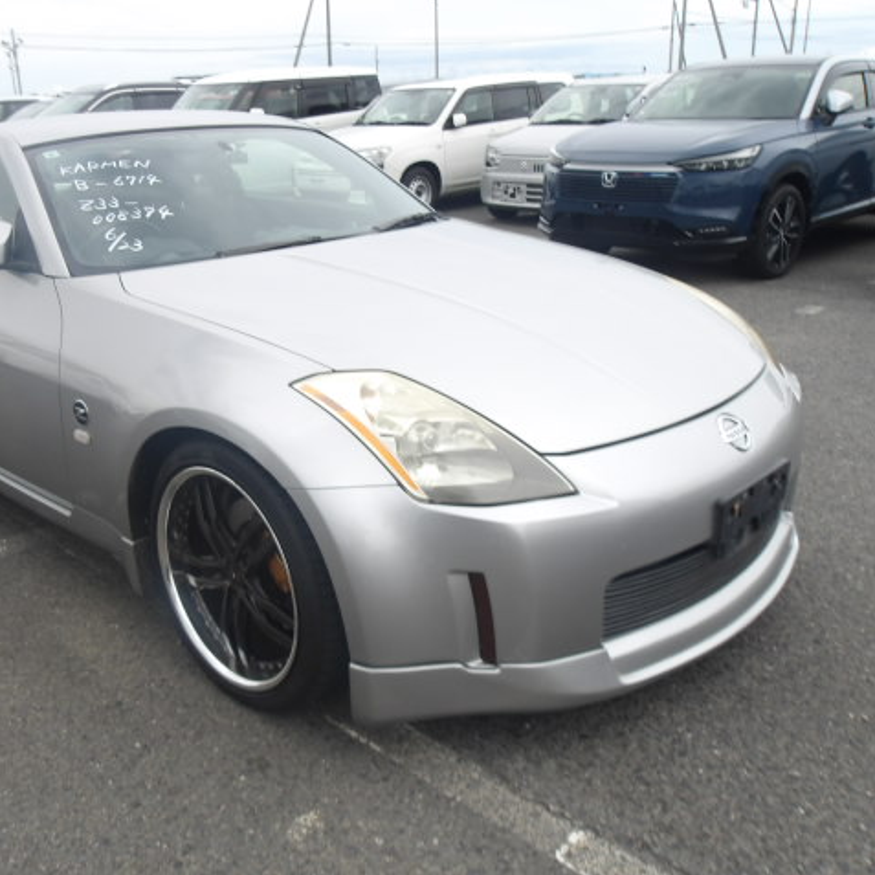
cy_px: 437
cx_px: 350
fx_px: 915
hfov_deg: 50.8
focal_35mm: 32
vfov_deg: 51.1
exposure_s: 1/60
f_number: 10.4
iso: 100
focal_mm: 4.9
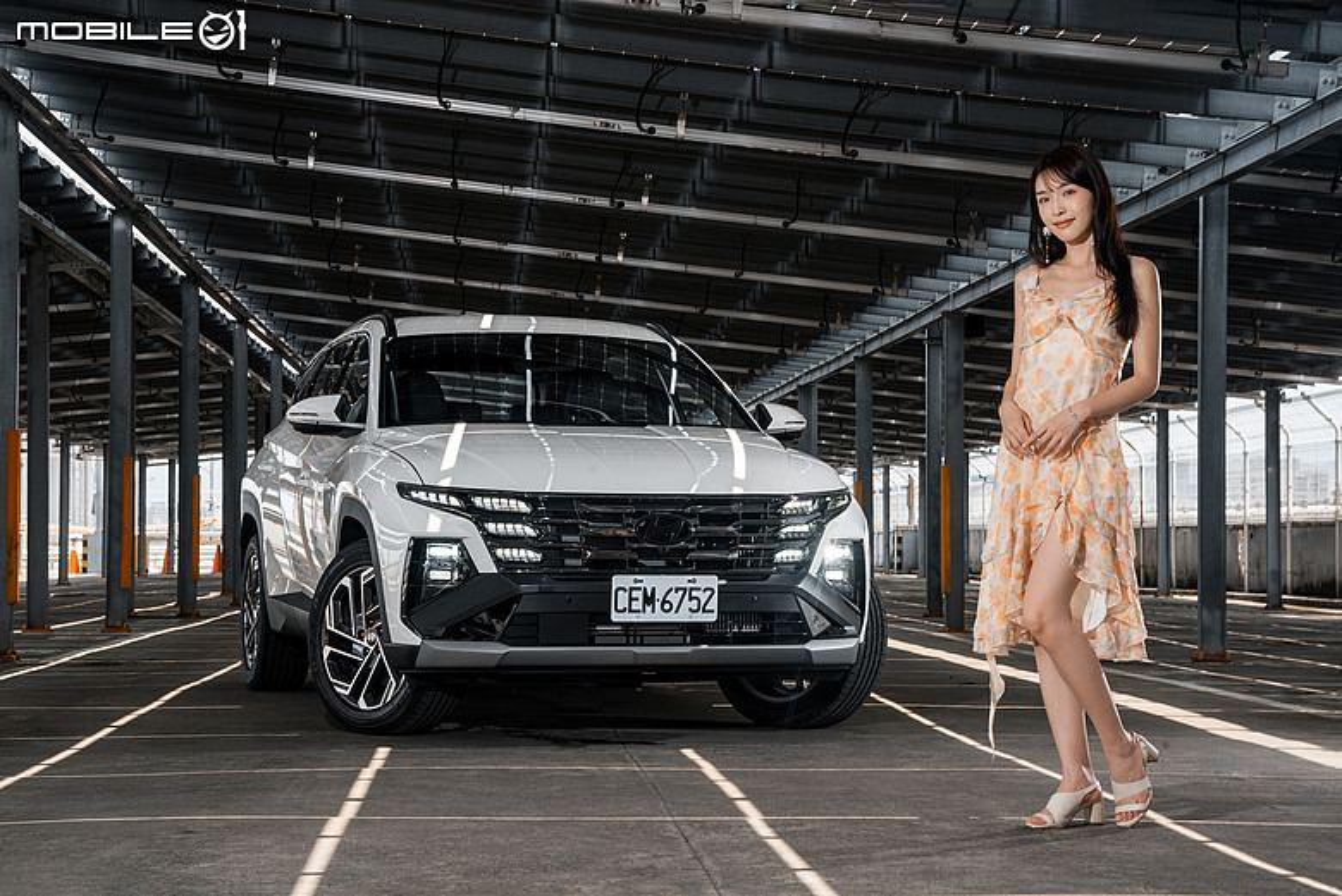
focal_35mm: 82
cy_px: 448
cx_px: 671
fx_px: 3058
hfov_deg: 24.7
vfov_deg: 16.7
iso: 400
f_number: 5.6
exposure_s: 1/50
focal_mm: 82
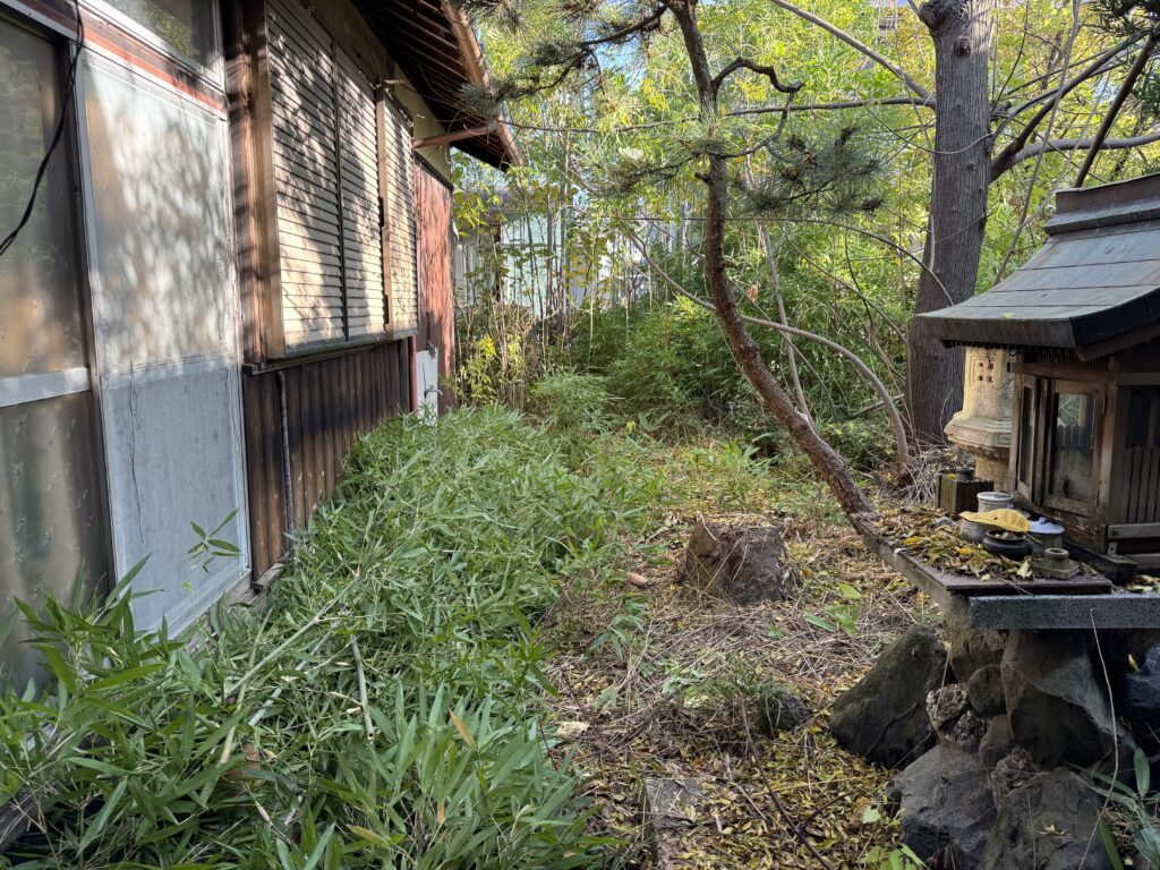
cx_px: 580
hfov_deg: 71.6
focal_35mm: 24
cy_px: 435
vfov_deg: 56.8
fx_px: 804
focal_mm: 6.76
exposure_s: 1/160
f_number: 1.78
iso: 64
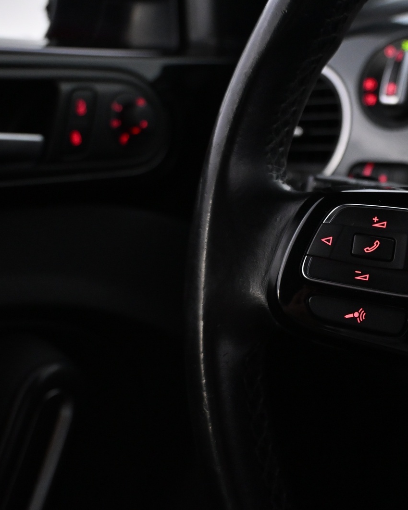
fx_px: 649
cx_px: 366
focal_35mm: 43
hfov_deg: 33.1
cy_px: 255
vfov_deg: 42.9
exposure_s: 1/60
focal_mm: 20
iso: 3600
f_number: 3.8
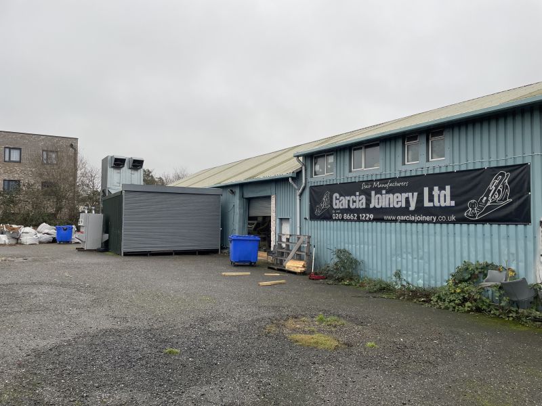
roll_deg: -0.2
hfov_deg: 67.3
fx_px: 407
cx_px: 271
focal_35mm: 26
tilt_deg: +1.2
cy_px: 203
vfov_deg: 53.1
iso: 32
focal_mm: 4.2
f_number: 1.6
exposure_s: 1/239
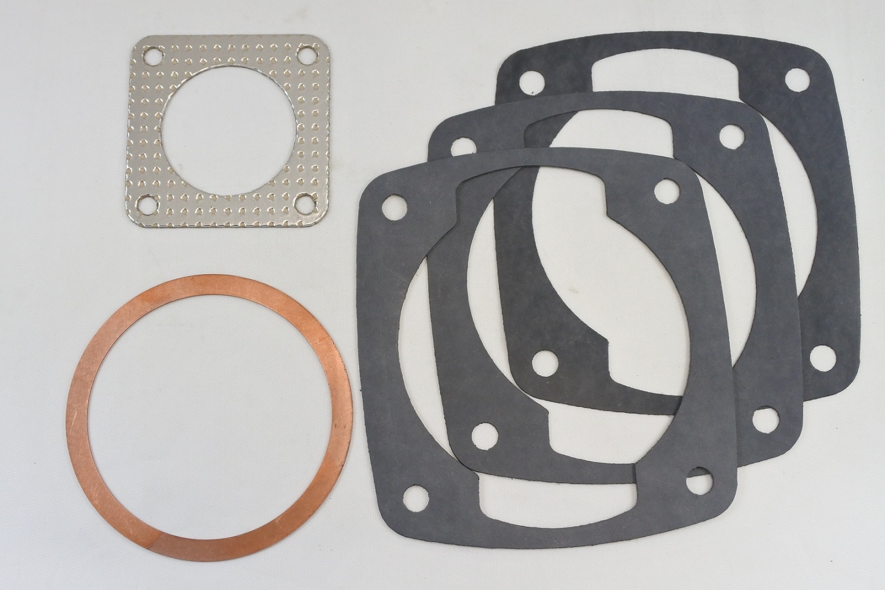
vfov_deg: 37.9
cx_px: 442
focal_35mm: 35
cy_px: 295
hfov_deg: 54.4
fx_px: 860
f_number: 4
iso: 400
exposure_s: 1/200
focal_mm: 13.1
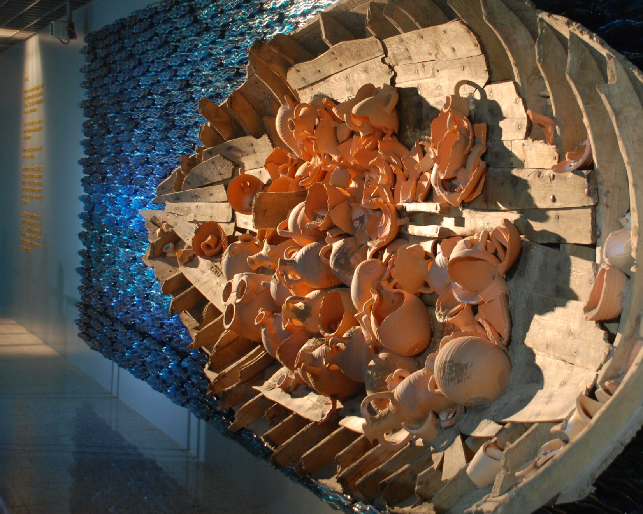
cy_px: 223
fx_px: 1289
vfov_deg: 22.5
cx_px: 443
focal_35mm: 68
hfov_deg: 27.8
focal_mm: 31
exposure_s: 1/30
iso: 400
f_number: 4.2
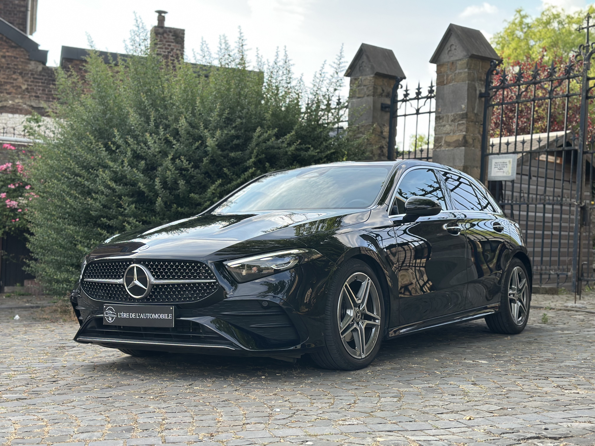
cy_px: 223
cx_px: 298
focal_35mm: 48
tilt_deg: +1.6
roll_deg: -3.1
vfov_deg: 30.3
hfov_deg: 39.7
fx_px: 825
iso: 80
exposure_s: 1/1019
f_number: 1.78
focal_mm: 6.86
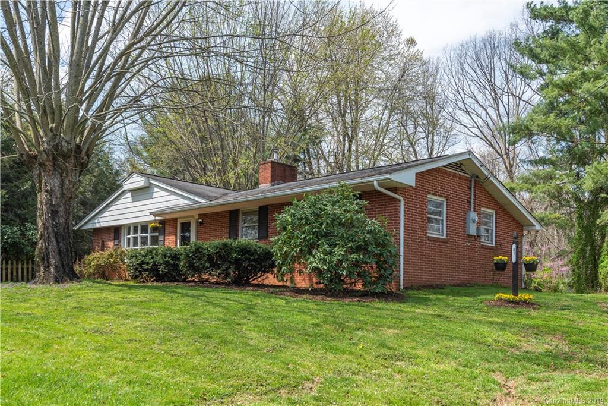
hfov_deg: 54.4
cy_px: 203
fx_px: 591
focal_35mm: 35
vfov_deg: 37.9
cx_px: 304
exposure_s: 1/100
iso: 100
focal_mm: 35
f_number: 11
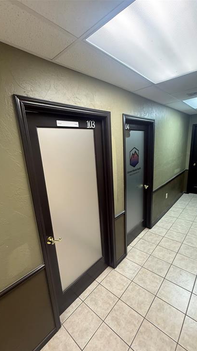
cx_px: 89
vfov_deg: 99.3
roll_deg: +6.8
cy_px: 184
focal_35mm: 16
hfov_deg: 67.0
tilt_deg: -13.0
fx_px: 149
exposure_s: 1/60
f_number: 2.2
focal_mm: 2.22
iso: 200
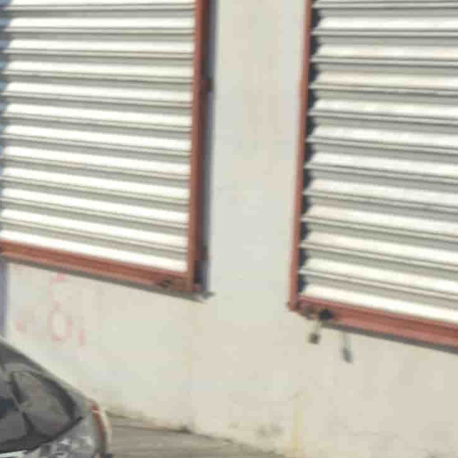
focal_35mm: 184
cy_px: 376
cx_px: -460
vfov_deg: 9.5
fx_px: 2751
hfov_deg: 9.0
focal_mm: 35
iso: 100
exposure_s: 1/320
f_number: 9
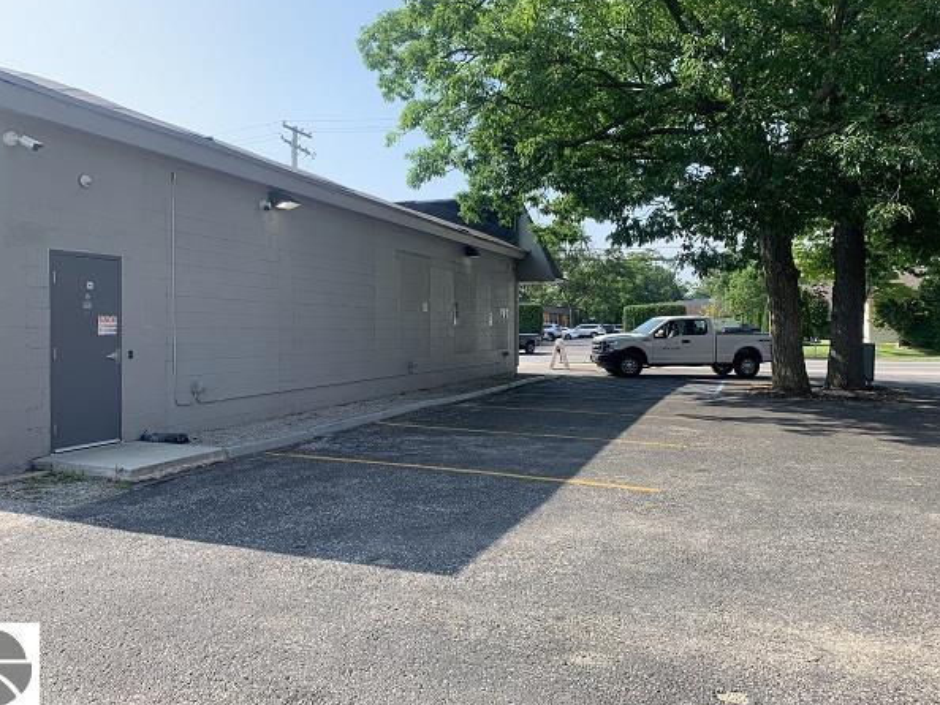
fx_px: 761
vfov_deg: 49.8
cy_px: 337
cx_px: 443
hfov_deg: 63.4
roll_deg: +0.5
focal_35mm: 28
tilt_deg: -1.0
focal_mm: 4.25
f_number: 1.8
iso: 25
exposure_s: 1/962
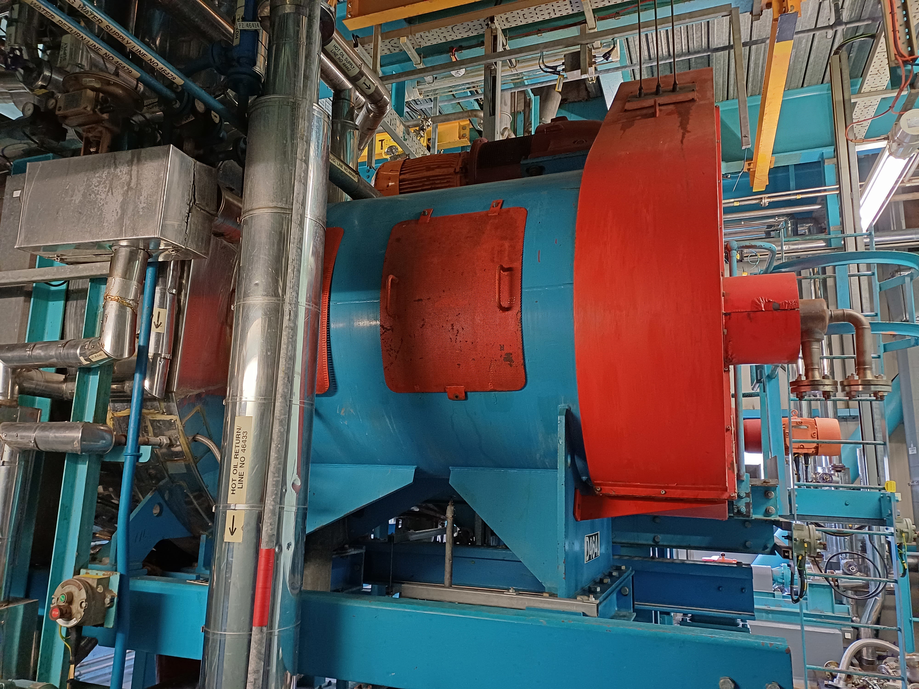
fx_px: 664
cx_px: 460
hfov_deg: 69.4
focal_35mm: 25
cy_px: 344
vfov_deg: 54.9
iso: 640
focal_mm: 4.65
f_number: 1.8
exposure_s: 1/25
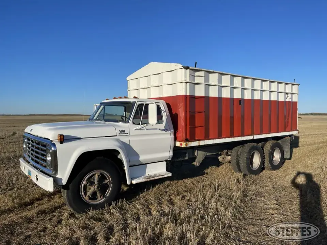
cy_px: 122
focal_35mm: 26
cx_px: 164
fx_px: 246
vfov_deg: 53.1
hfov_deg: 67.3
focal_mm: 5.1
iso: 32
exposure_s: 1/4049
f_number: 1.6
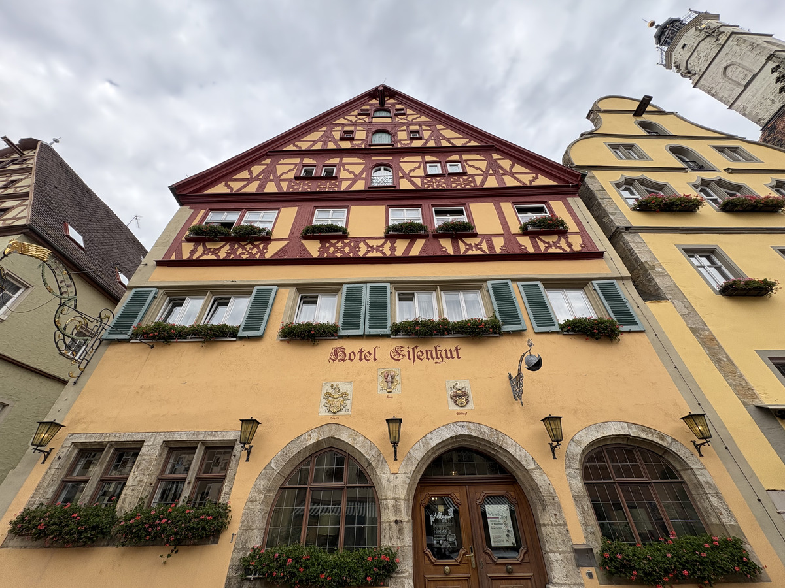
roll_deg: +0.9
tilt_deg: +38.6
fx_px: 317
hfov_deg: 102.1
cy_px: 294
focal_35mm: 14
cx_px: 392
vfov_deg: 85.7
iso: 40
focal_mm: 2.22
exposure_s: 1/492
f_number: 2.2
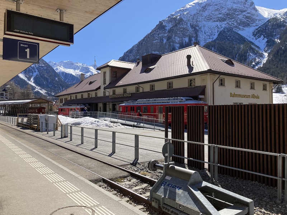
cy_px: 108
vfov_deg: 49.7
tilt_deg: +0.2
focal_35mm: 28
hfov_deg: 63.4
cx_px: 144
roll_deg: -1.0
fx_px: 232
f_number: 1.8
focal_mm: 3.99
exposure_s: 1/1946
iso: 20
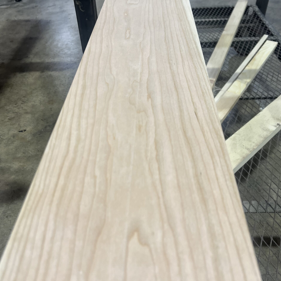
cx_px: 141
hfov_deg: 52.5
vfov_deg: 52.5
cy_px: 129
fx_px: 285
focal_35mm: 31
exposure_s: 1/120
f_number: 1.5
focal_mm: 5.7
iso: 125
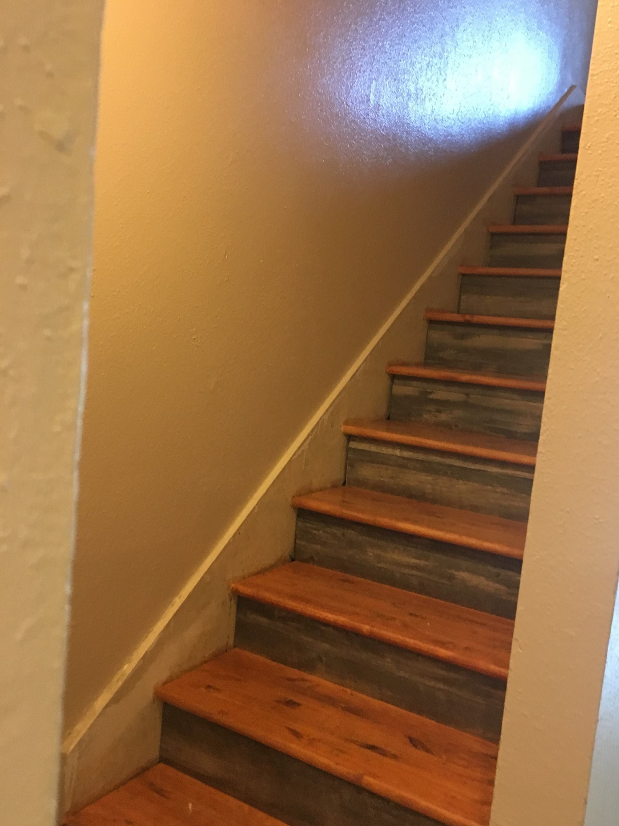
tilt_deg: -11.1
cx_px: 340
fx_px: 763
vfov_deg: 56.7
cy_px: 447
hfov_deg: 44.1
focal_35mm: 32
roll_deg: -8.7
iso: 200
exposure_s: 1/30
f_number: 2.2
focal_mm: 4.15
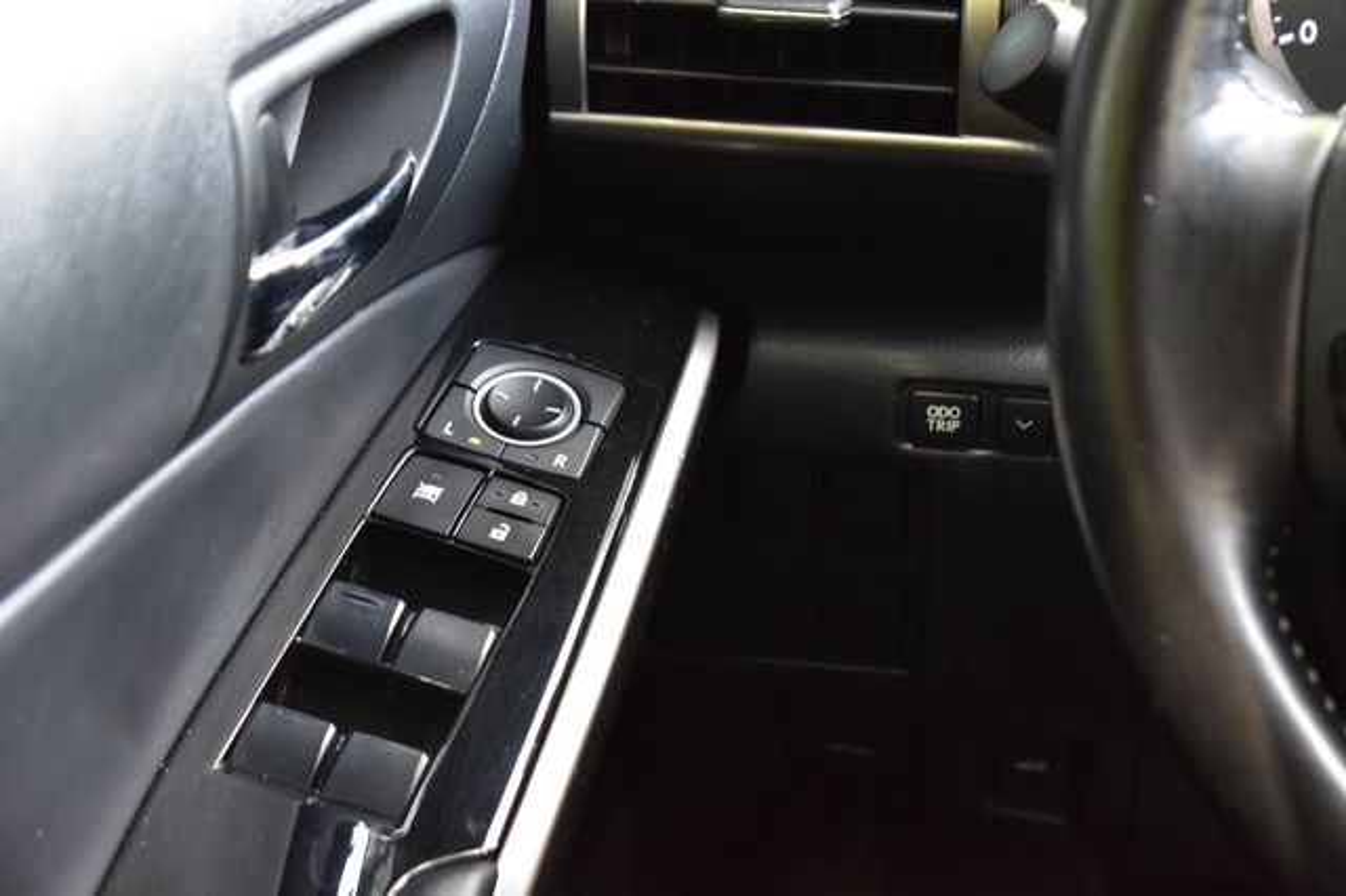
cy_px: 448
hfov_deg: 24.6
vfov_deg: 16.5
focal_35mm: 82
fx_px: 3083
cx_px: 673
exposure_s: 1/15
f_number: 6.3
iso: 1400
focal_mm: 55
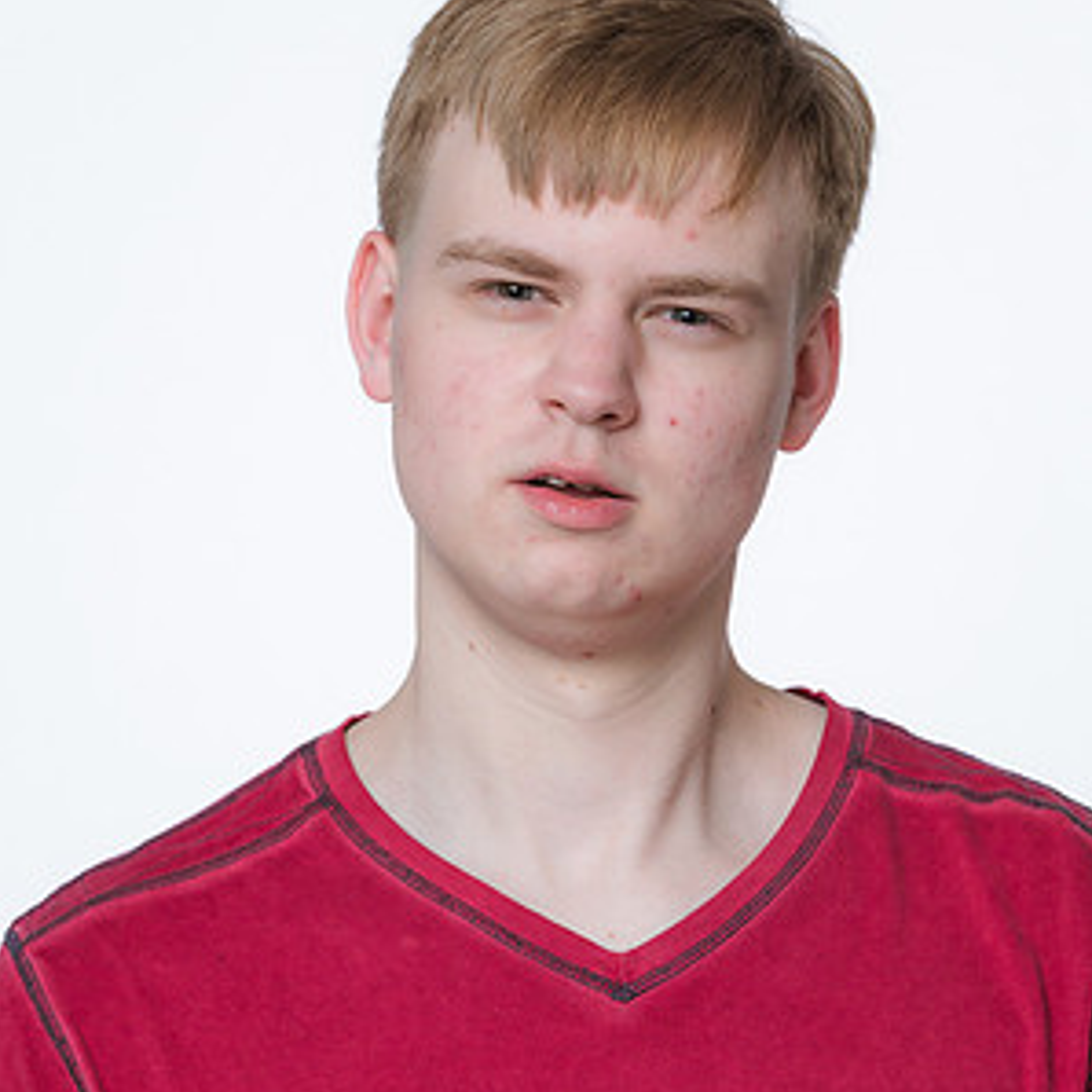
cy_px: 546
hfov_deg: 8.3
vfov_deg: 8.3
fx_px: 7566
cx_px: 546
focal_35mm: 212
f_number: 7.1
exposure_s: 1/250
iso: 400
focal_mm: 165
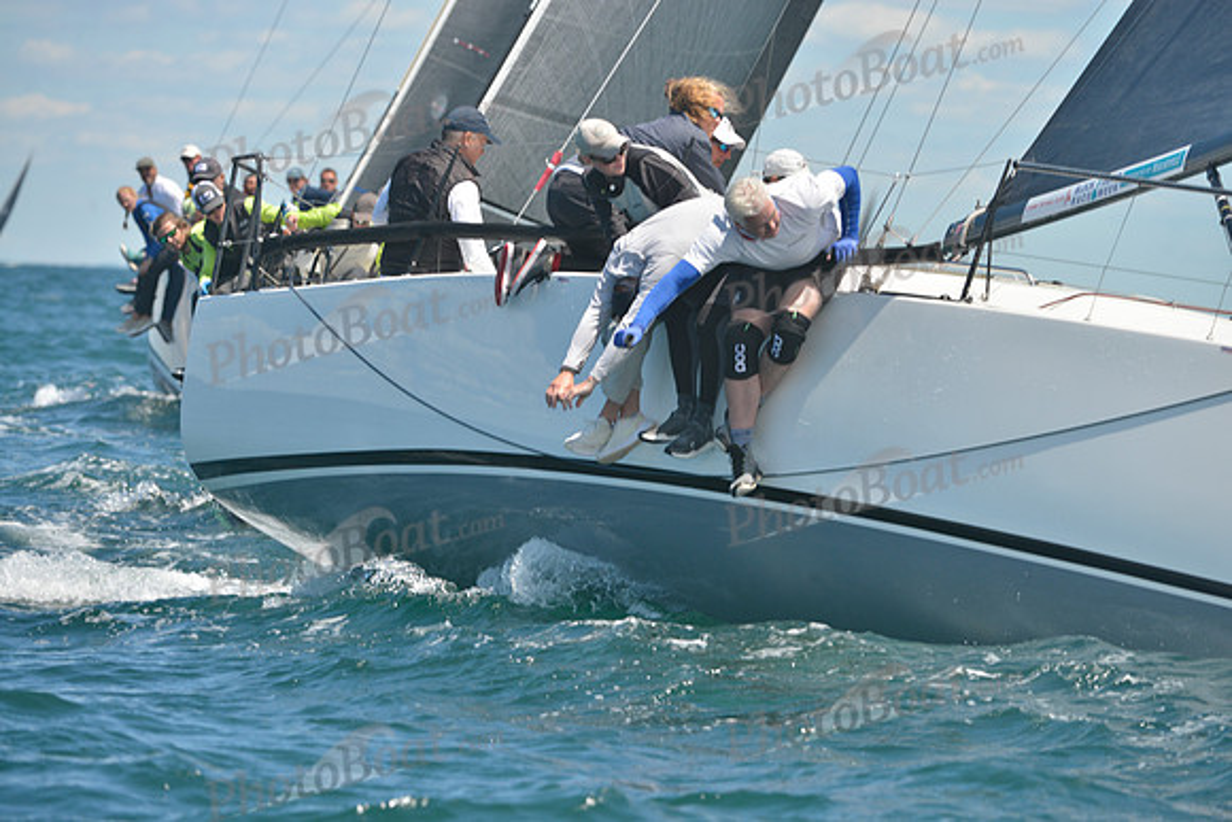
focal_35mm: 290
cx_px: 616
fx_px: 9926
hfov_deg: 7.1
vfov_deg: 4.7
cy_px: 411
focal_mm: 290
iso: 280
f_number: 8
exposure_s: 1/800
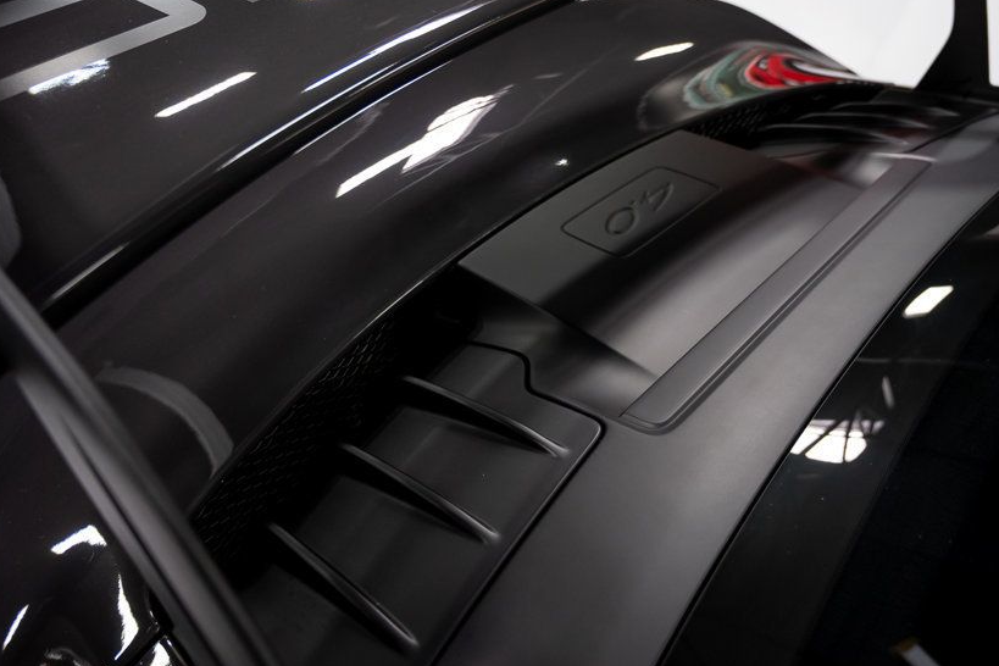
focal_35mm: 30
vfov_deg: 43.6
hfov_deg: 61.3
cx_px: 609
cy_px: 345
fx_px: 832
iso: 800
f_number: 4
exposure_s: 1/60
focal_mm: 24
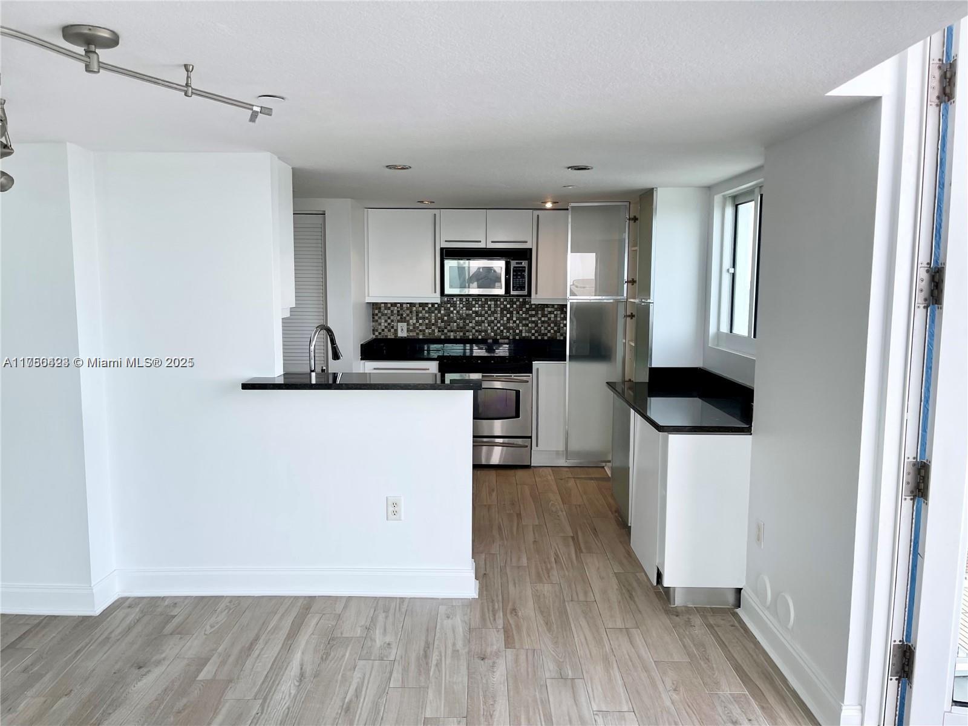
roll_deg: -1.1
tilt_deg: -2.2
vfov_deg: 53.1
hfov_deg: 67.3
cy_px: 363
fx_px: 727
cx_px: 484
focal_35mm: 26
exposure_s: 1/193
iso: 32
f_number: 1.6
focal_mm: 5.1
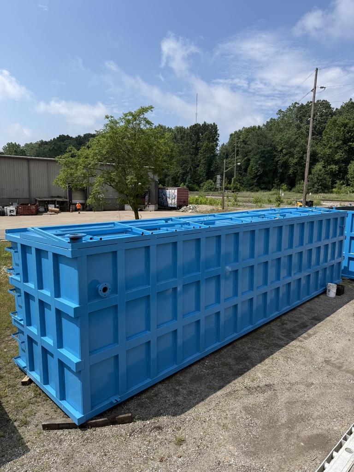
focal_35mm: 24
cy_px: 236
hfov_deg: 56.8
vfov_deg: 71.6
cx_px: 177
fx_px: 327
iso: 80
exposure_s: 1/4673
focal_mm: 6.76
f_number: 1.78
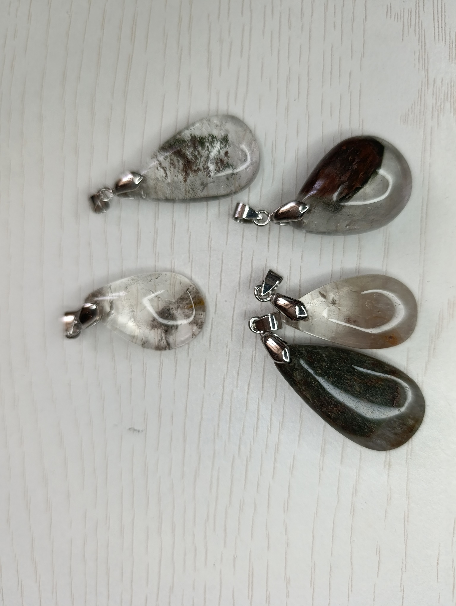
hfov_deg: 59.0
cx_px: 228
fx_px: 403
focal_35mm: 23
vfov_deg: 73.8
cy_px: 303
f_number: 1.6
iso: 160
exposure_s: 1/100
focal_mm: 6.14
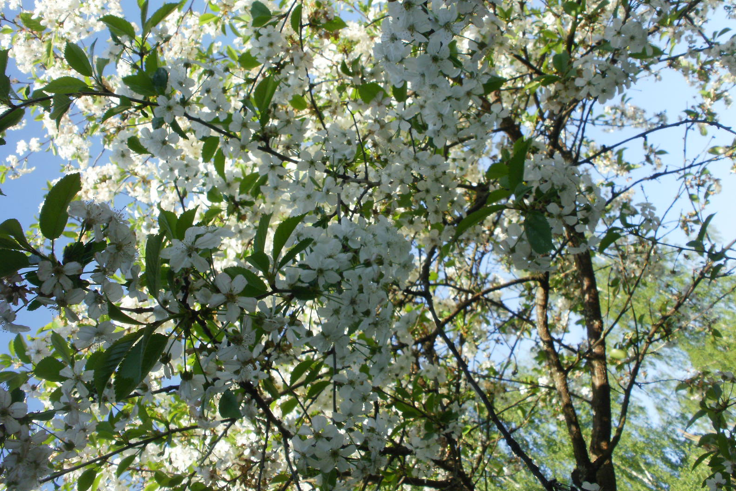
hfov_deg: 50.7
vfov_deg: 35.0
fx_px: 777
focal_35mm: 38
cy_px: 225
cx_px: 365
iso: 100
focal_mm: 6.3
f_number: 5.6
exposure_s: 1/160
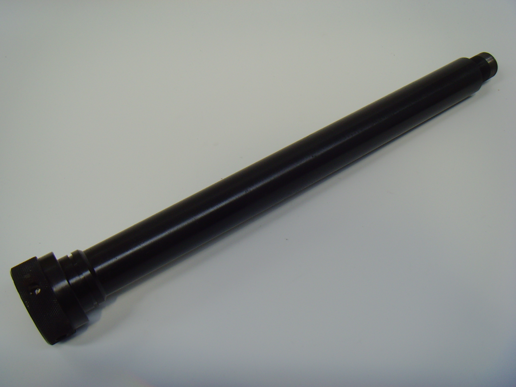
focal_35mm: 39
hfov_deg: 47.9
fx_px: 581
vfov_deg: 36.8
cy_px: 194
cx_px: 258
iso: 80
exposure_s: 1/125
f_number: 3.5
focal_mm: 6.6
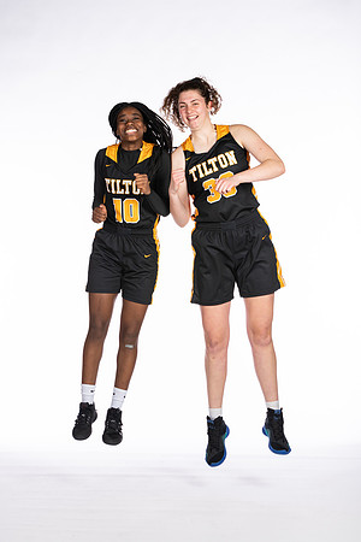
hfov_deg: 13.0
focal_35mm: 105
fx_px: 1579
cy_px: 271
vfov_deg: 19.5
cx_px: 180
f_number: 5.6
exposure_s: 1/100
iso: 100
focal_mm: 70
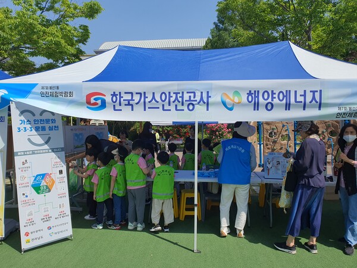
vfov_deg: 53.1
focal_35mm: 26
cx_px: 178
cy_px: 134
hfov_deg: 67.3
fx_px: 268
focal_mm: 4.3
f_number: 2.4
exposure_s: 1/2248
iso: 50
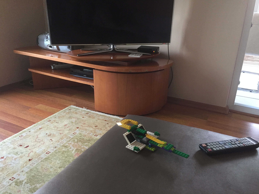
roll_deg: -2.1
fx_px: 217
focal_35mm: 29
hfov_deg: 61.7
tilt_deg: -21.2
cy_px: 97
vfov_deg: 48.2
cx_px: 130
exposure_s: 1/33
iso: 250
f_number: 2.2
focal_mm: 4.15
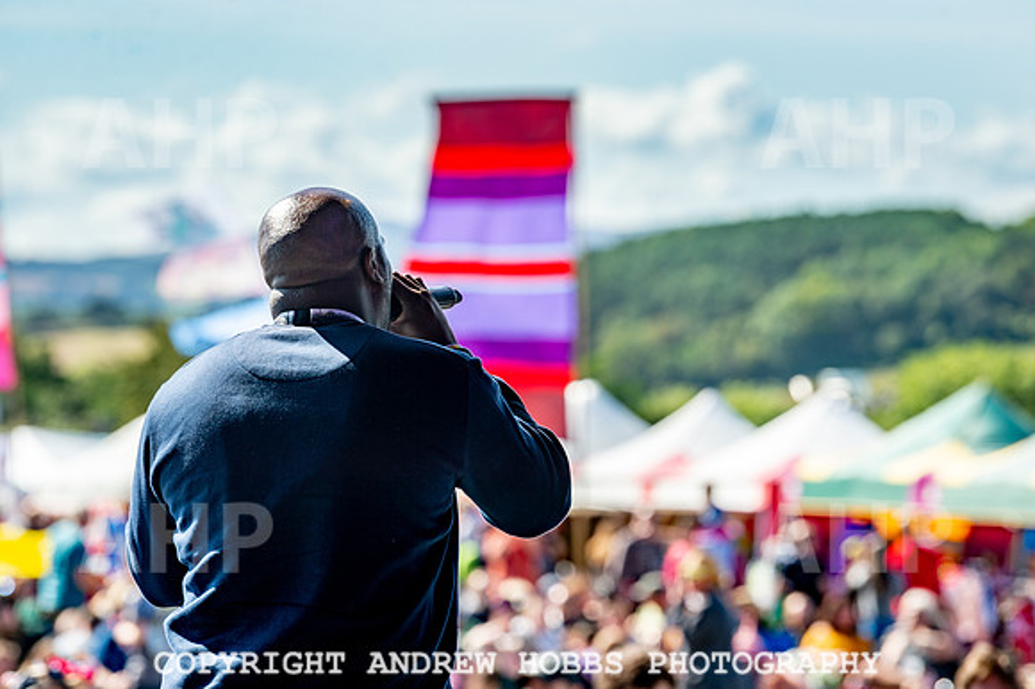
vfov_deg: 6.9
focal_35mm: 200
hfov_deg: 10.3
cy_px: 344
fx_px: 5747
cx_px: 518
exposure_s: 1/640
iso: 140
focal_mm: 200
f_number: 5.6
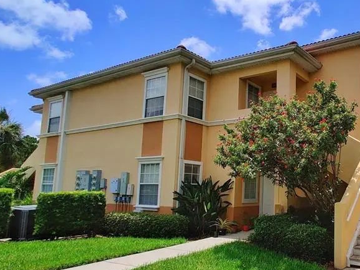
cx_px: 284
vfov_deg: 58.8
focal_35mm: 23
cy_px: 148
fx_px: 239
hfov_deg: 67.5
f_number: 2.2
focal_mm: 2.25
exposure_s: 1/1868
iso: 125
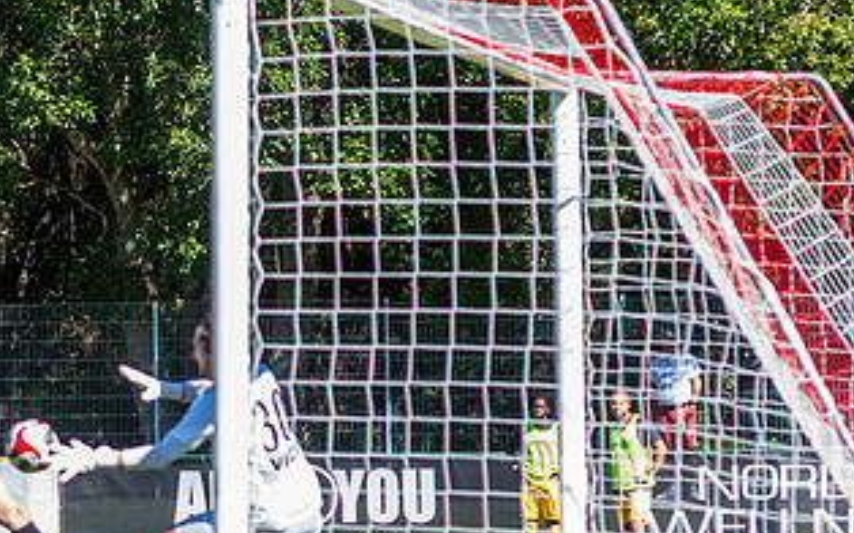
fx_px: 6259
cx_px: 139
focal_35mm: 269
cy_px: 557
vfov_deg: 4.9
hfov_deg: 7.8
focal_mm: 70
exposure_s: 1/2000
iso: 720
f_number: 3.5
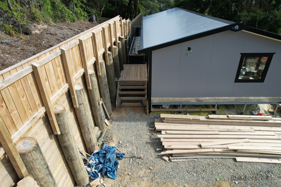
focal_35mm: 22
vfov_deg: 57.2
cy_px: 94
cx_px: 140
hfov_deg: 78.6
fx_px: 172
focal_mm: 8.38
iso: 100
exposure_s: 1/1000
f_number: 2.8
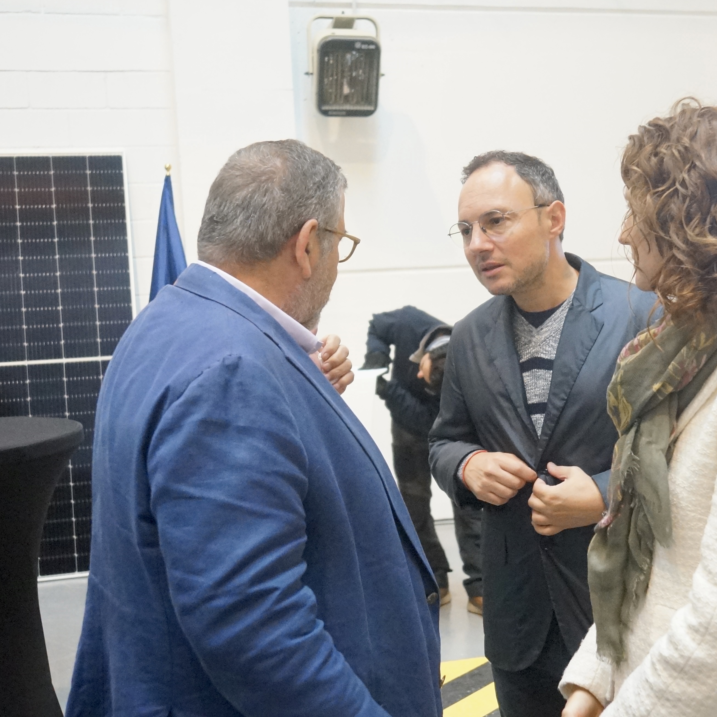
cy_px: 358
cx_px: 443
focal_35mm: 46
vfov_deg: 36.8
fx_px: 1078
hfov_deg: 36.6
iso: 5000
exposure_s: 1/160
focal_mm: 24
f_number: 4
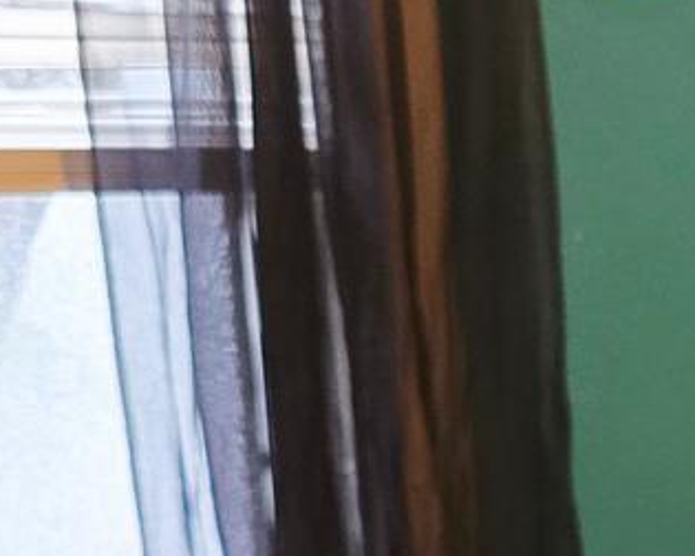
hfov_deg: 11.7
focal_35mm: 146
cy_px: 898
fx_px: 3003
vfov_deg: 10.2
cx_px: 1414
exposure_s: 1/40
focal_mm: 6.3
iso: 1250
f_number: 1.7
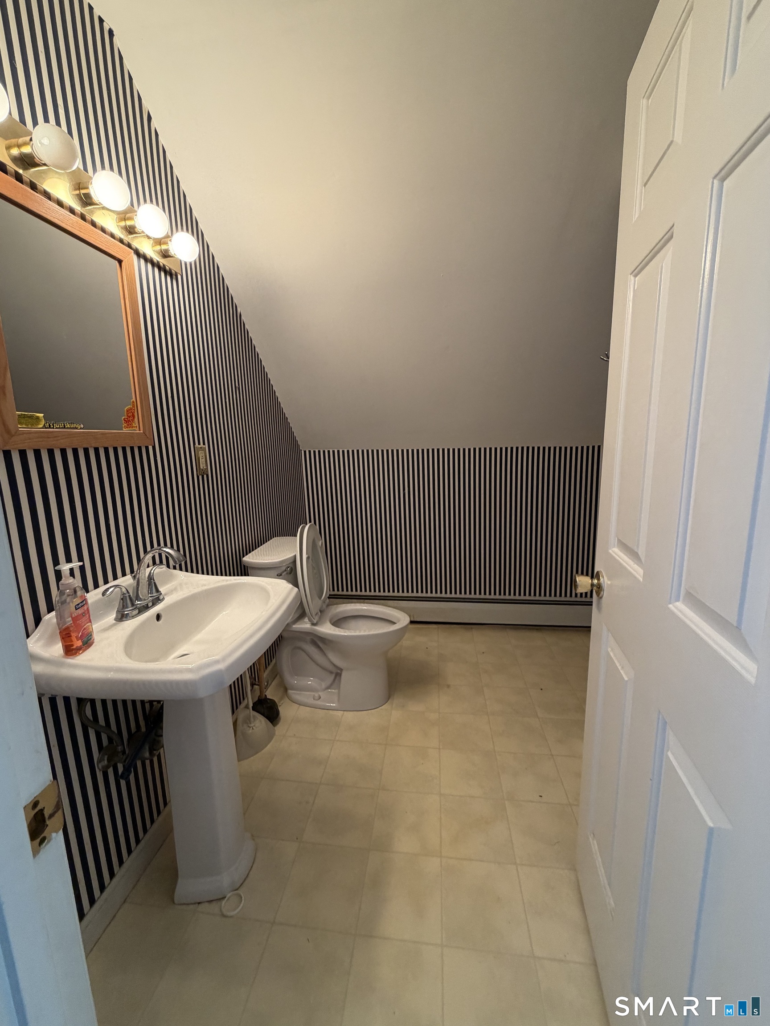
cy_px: 513
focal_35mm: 14
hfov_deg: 85.7
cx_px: 385
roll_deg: +1.8
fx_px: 415
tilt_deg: -10.5
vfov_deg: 102.1
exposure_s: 1/60
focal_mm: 2.22
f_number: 2.2
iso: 200
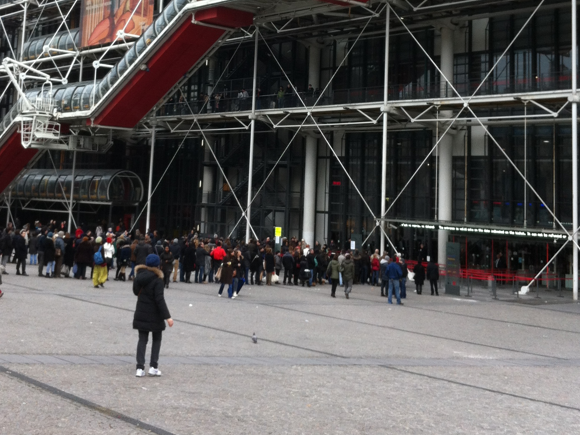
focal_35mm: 58
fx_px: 972
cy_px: 57
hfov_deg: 33.2
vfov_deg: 24.6
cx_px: 252
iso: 80
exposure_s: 1/155
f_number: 2.8
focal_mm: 3.85
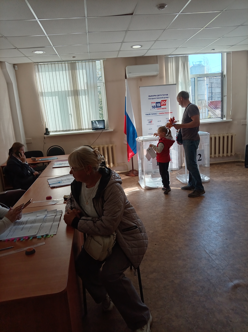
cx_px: 124
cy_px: 166
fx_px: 239
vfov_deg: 69.4
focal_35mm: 25
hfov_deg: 54.8
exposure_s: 1/100
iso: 117
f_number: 1.8
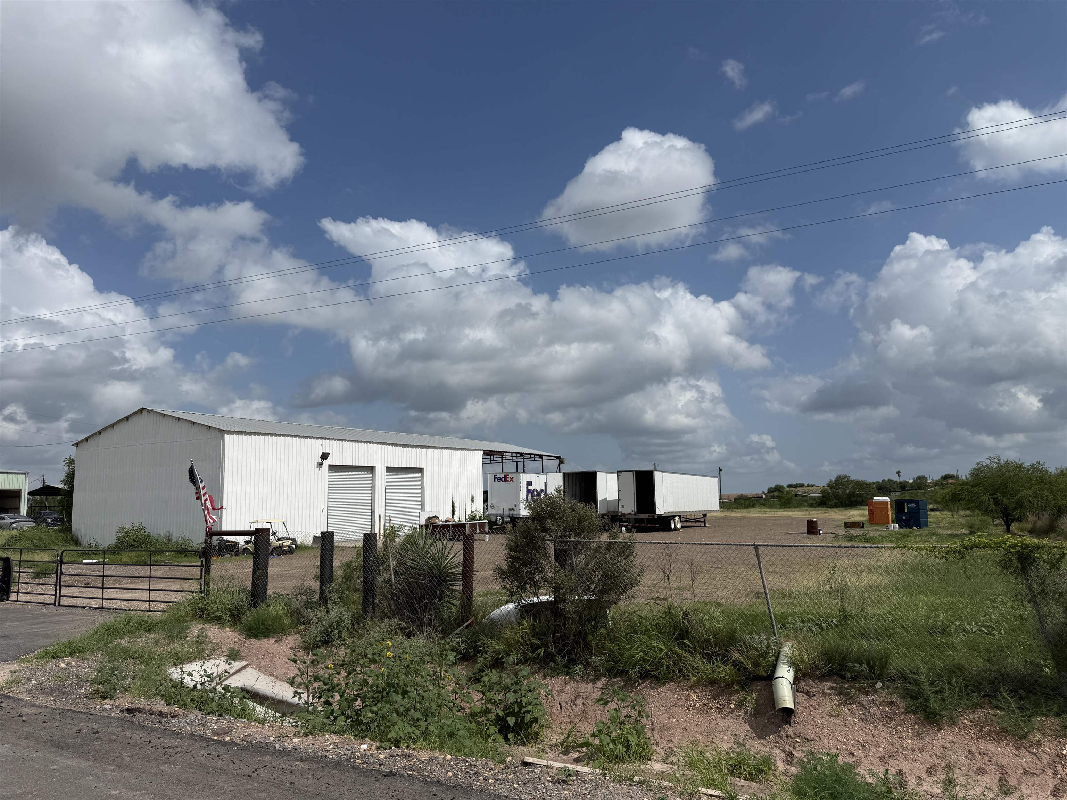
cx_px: 534
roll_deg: +1.9
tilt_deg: +8.2
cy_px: 400
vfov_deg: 56.8
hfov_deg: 71.6
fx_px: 740
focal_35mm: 24
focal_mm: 6.76
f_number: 1.78
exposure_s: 1/14286
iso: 80
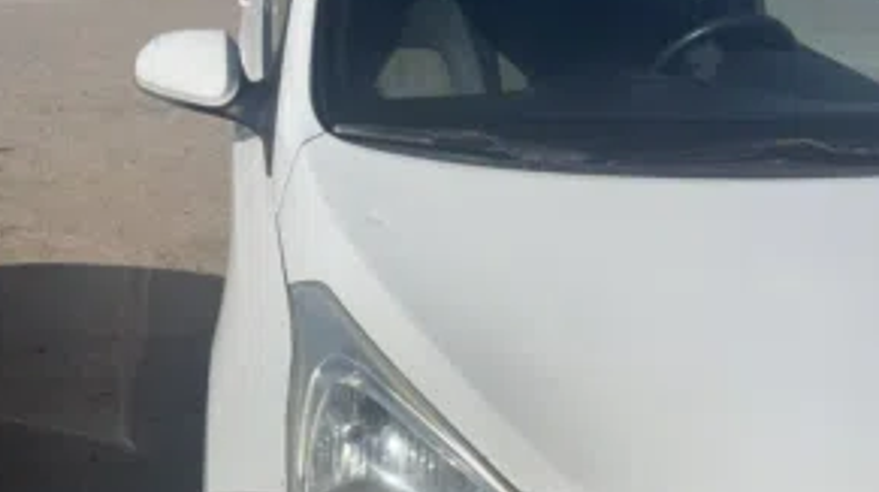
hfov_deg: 51.7
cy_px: 317
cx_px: 432
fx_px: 908
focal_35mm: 39
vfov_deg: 30.2
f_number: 1.6
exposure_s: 1/9804
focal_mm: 4.2
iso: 32
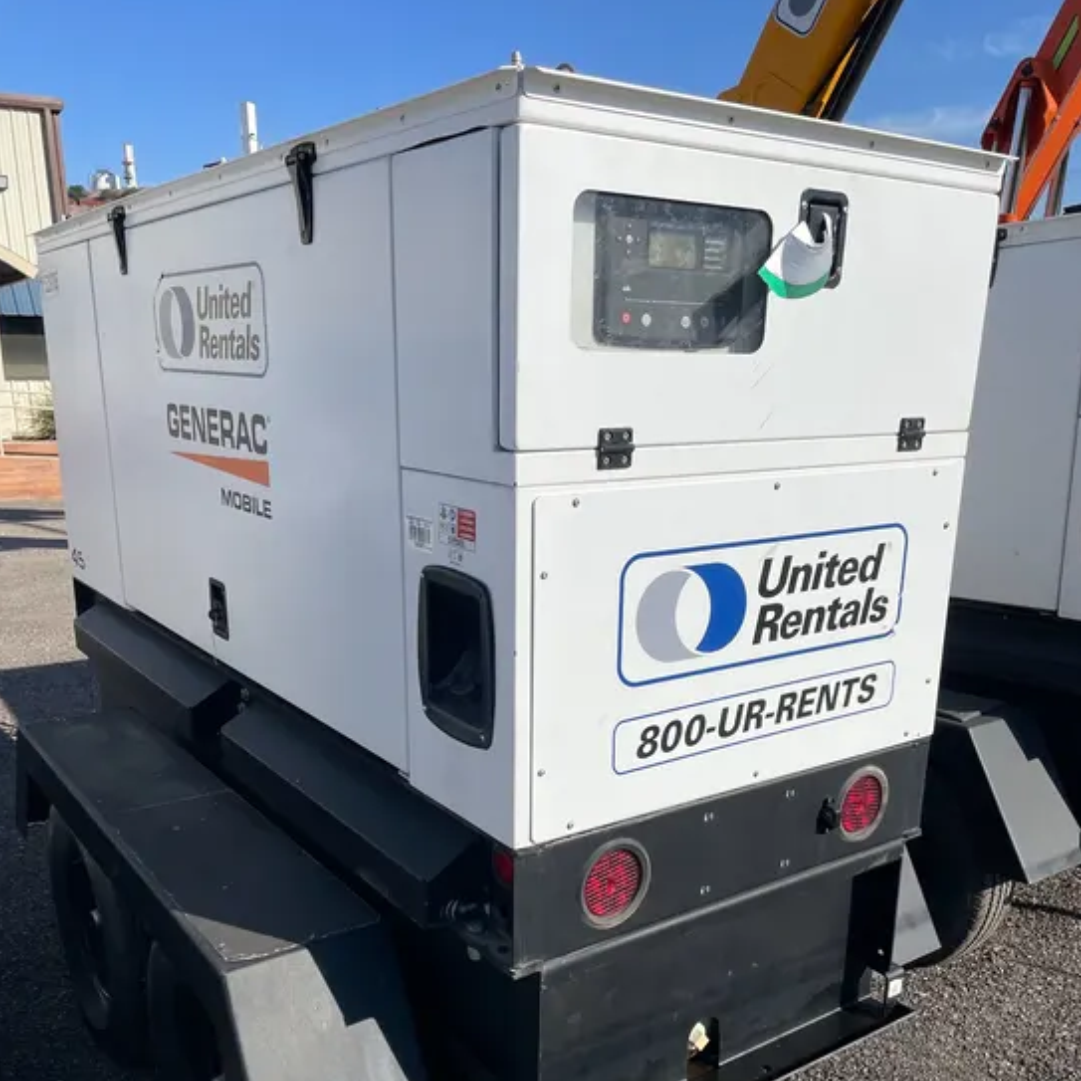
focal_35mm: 31
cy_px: 704
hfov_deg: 52.5
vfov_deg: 51.7
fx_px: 1095
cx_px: 541
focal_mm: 4.2
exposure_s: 1/6135
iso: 32
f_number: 1.6
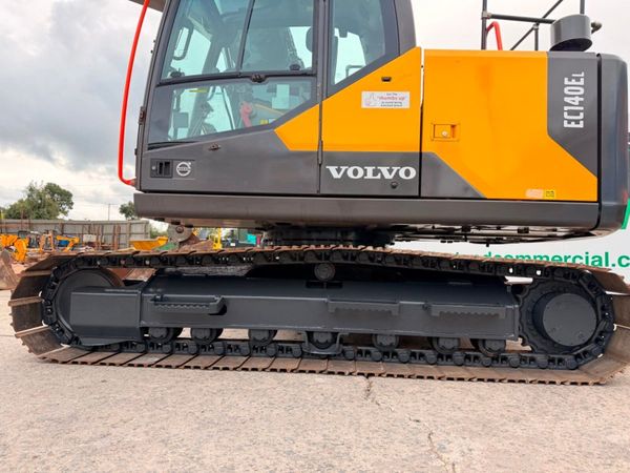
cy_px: 236
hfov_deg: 71.6
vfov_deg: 56.8
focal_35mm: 24
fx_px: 437
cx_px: 315
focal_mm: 6.76
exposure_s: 1/909
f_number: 1.78
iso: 100
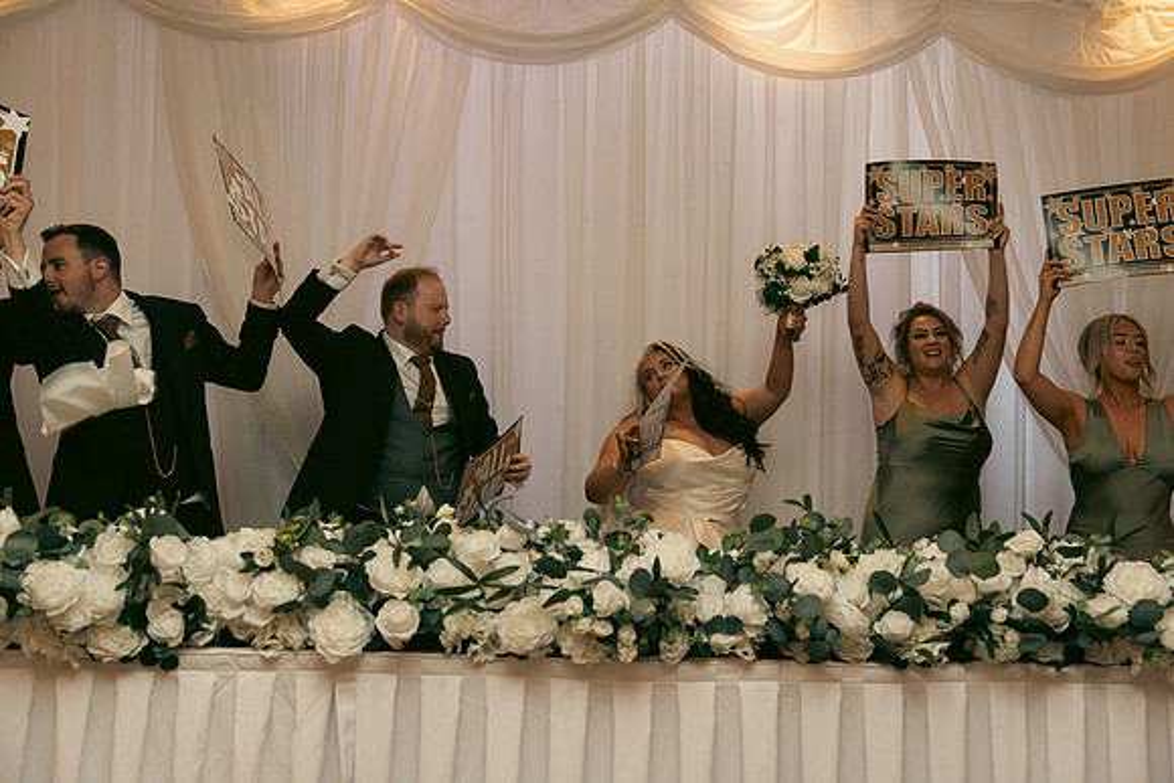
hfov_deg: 50.7
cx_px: 587
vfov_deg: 35.1
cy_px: 392
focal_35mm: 38
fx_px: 1239
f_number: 3.5
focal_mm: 38
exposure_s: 1/160
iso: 2500
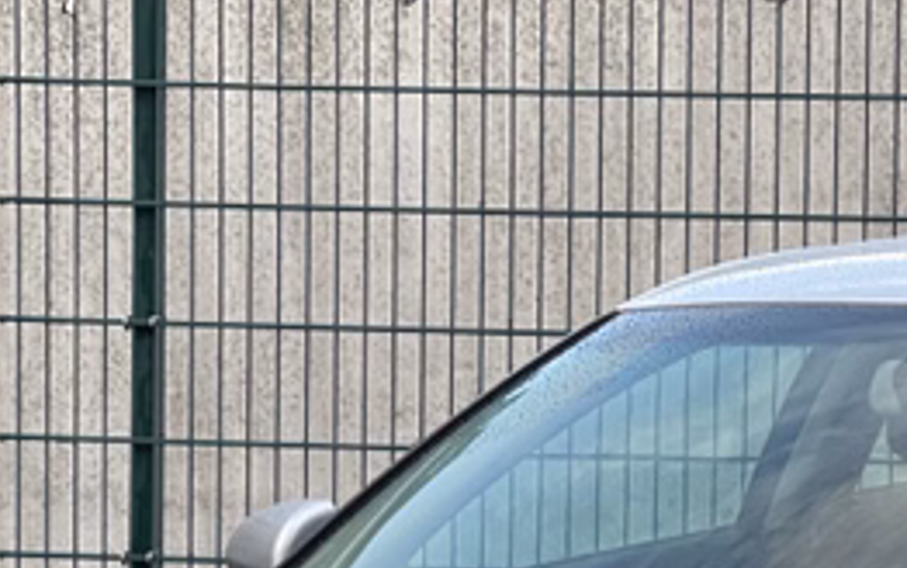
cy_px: 772
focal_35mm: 207
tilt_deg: -6.6
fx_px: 5119
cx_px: 852
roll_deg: -1.4
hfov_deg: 10.1
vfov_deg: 6.3
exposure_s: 1/121
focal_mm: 7.5
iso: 25
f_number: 2.2
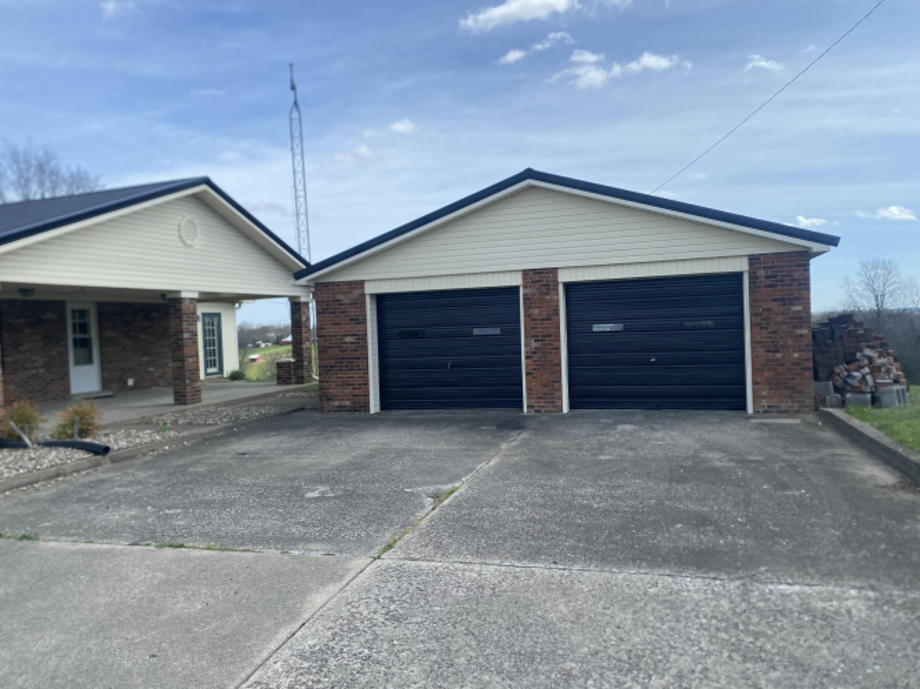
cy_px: 344
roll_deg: +1.9
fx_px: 691
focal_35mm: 26
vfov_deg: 53.0
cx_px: 460
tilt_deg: -2.4
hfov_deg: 67.3
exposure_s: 1/2688
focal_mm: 4.25
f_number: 1.8
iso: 32
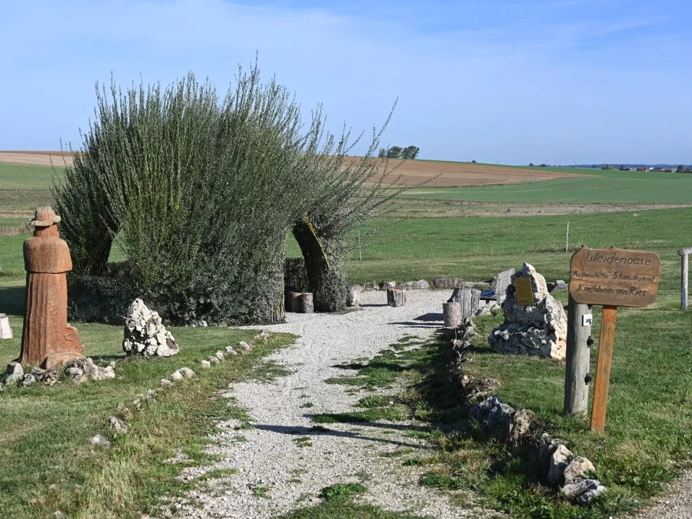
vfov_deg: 29.1
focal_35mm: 50
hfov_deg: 38.2
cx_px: 336
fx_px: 999
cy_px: 260
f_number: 7.1
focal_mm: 46
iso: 100
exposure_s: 1/400
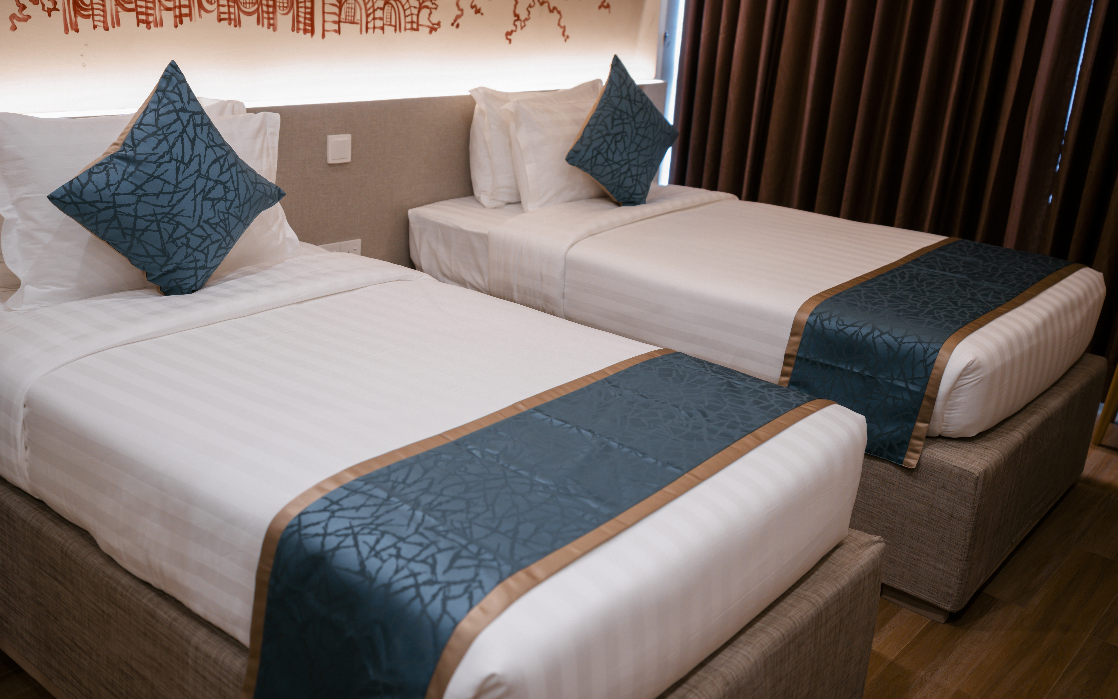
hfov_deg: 55.3
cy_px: 327
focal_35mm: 35
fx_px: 1066
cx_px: 564
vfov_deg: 36.3
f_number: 2.8
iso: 400
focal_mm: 34
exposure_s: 1/10
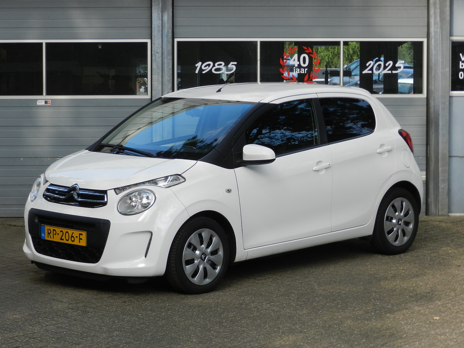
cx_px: 232
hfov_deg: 19.6
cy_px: 174
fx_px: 1340
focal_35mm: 100
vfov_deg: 14.8
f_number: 4.6
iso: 160
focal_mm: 17.7
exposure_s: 1/320
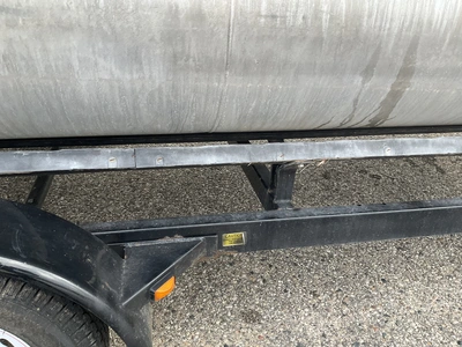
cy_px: 174
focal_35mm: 29
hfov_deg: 61.7
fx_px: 387
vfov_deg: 48.2
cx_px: 231
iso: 25
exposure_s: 1/155
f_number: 1.8
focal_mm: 3
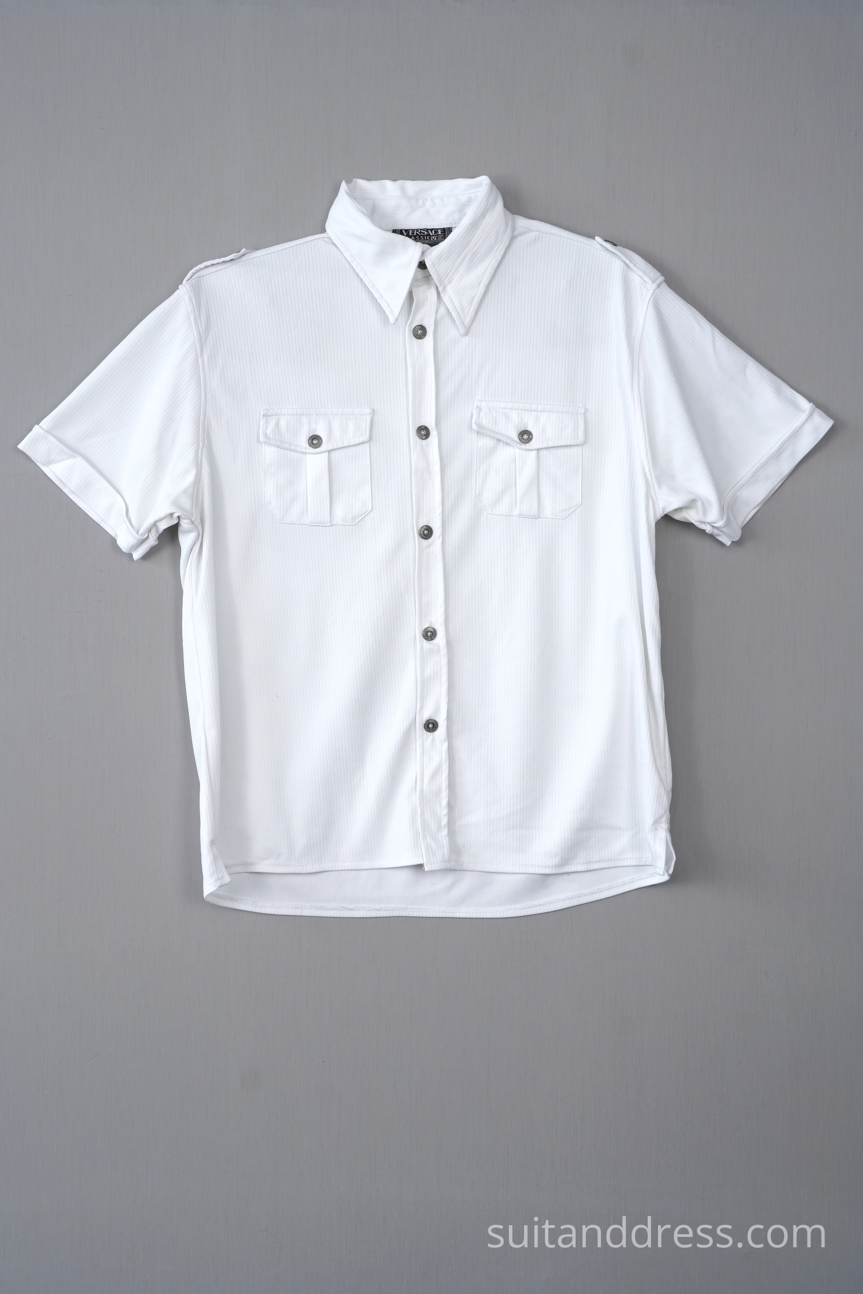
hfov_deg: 29.9
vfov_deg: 43.6
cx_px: 432
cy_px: 647
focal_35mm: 45
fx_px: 1618
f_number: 9
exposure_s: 1/60
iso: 320
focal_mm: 30
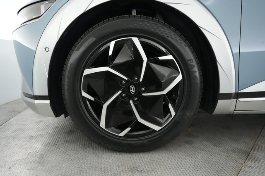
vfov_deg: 53.1
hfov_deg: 73.8
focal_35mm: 24
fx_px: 177
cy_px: 88
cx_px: 132
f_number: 2.8
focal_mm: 24
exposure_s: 1/160
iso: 6400
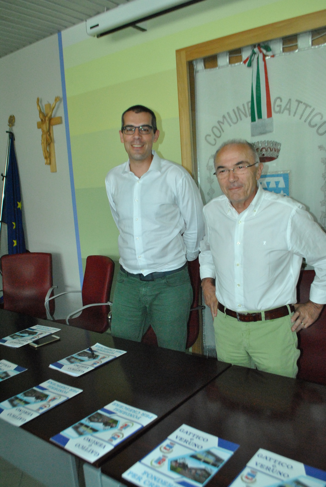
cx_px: 163
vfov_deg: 61.9
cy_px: 244
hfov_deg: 43.7
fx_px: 406
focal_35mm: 30
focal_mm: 20
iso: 1600
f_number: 5.6
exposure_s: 1/60
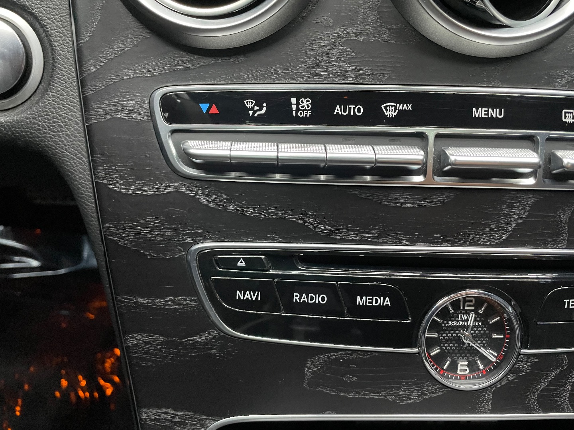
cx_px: 287
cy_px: 215
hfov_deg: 67.3
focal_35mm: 26
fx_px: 431
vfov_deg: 53.1
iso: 640
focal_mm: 4.2
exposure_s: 1/30
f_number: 1.6
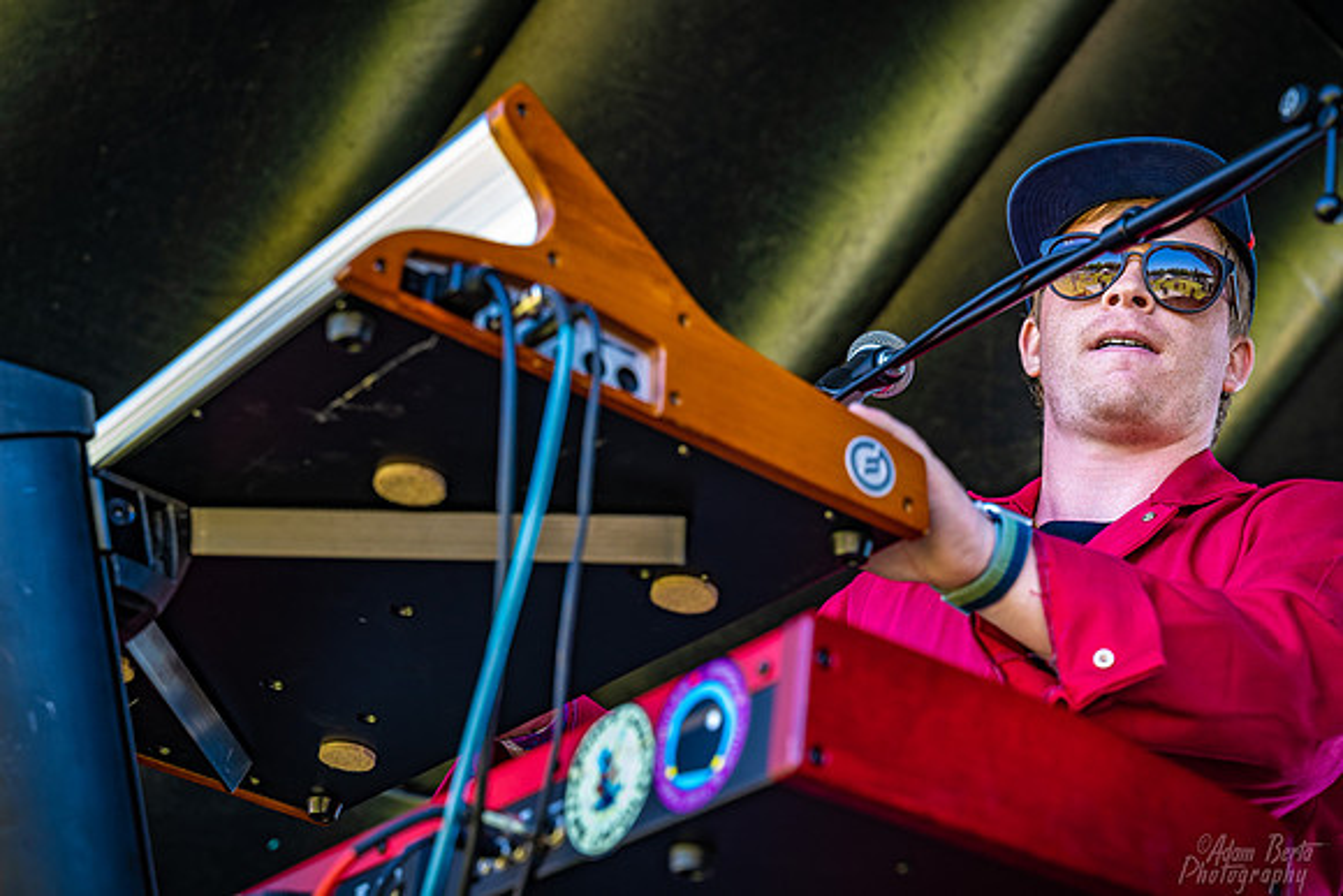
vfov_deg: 18.9
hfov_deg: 28.1
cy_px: 448
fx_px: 2687
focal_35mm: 72
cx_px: 672
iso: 800
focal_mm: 72
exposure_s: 1/160
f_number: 5.6
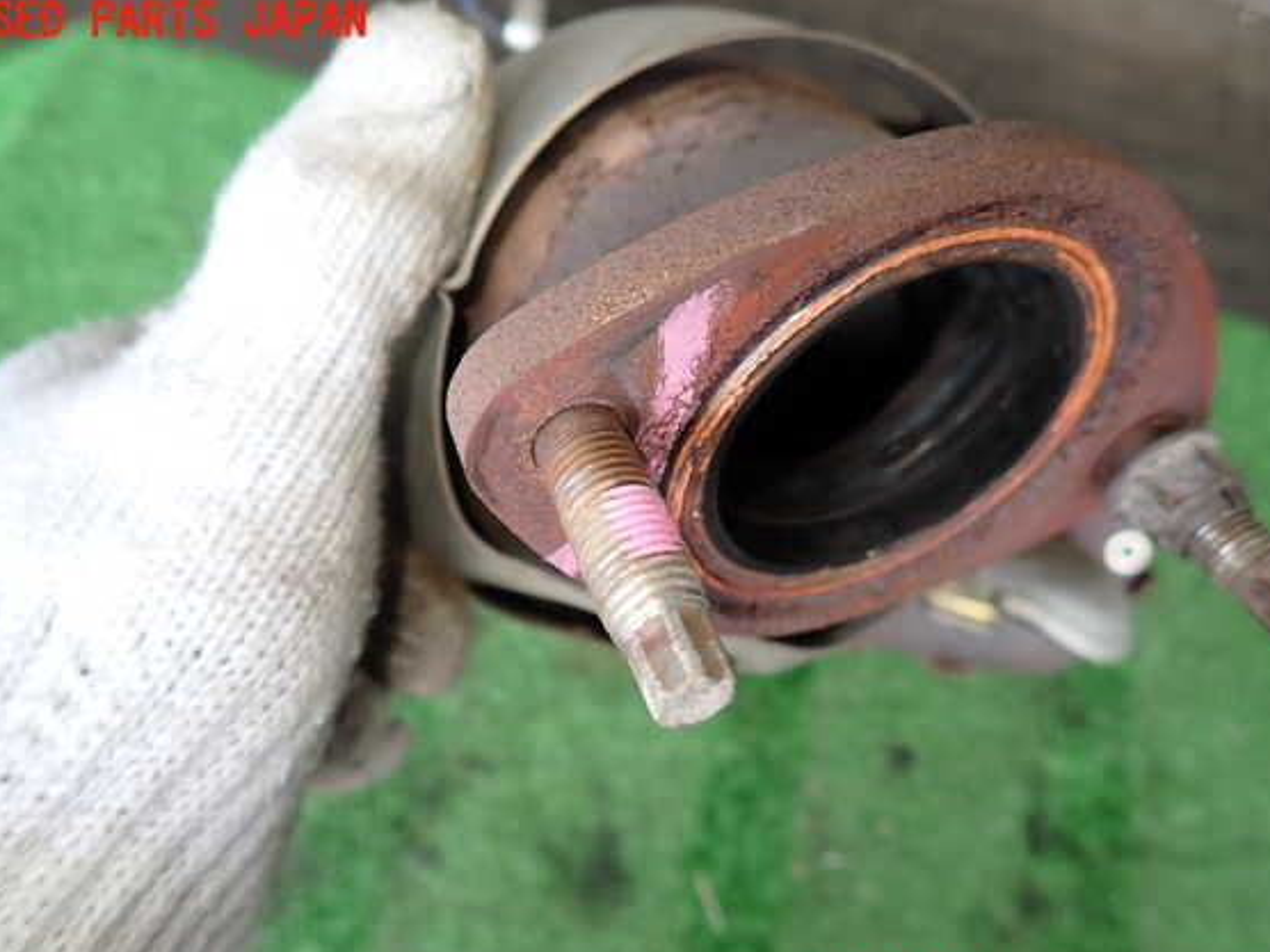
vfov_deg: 51.3
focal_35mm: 27
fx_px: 991
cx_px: 637
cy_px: 507
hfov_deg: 65.3
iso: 125
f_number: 2
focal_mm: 4.5
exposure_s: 1/60
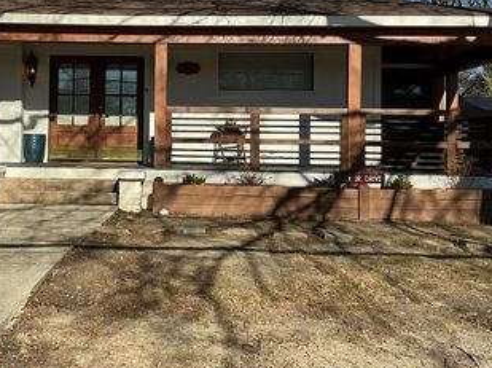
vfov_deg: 30.6
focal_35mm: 47
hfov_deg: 39.8
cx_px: 153
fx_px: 667
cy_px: 128
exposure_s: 1/1912
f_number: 1.8
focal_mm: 3
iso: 25
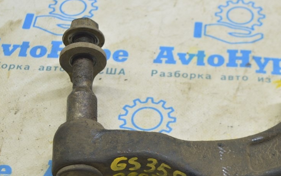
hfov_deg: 24.0
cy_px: 106
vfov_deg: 15.2
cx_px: 178
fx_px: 659
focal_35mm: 86
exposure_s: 1/20
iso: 400
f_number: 5.6
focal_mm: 40
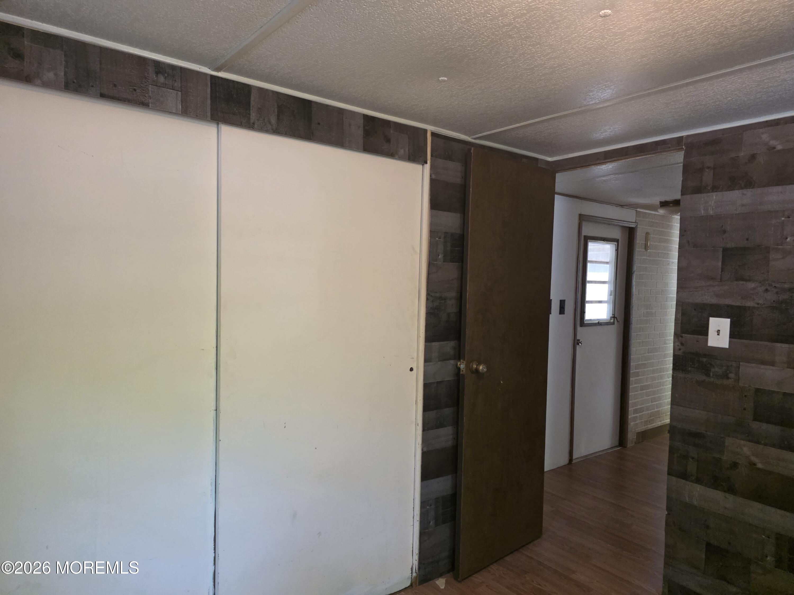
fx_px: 528
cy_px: 298
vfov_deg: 58.9
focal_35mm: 23
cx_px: 397
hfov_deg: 73.9
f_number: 1.7
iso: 1250
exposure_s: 1/120
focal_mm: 6.3
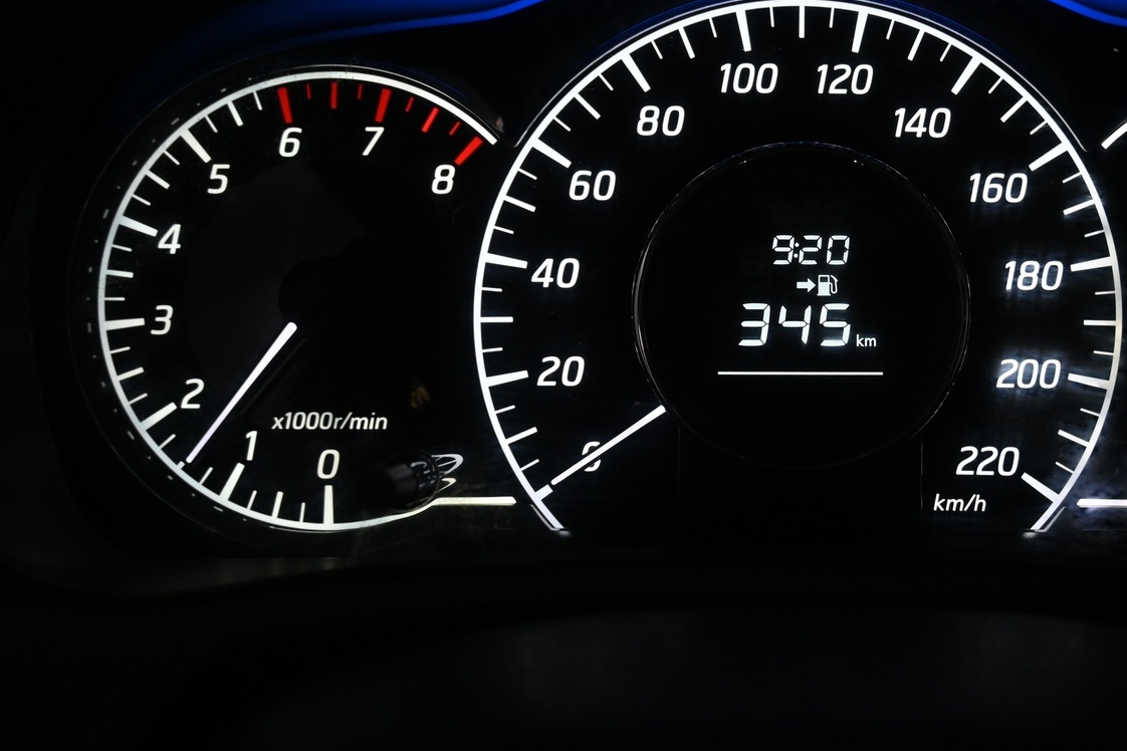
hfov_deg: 36.8
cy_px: 332
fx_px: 1662
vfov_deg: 25.5
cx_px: 802
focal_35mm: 53
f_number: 4.2
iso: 320
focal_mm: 24.5
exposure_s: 1/60
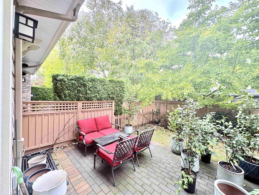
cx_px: 130
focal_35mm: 14
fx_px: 105
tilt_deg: -1.0
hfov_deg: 102.1
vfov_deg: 85.7
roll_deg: -1.1
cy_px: 98
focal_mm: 2.22
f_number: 2.2
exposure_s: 1/92
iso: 200
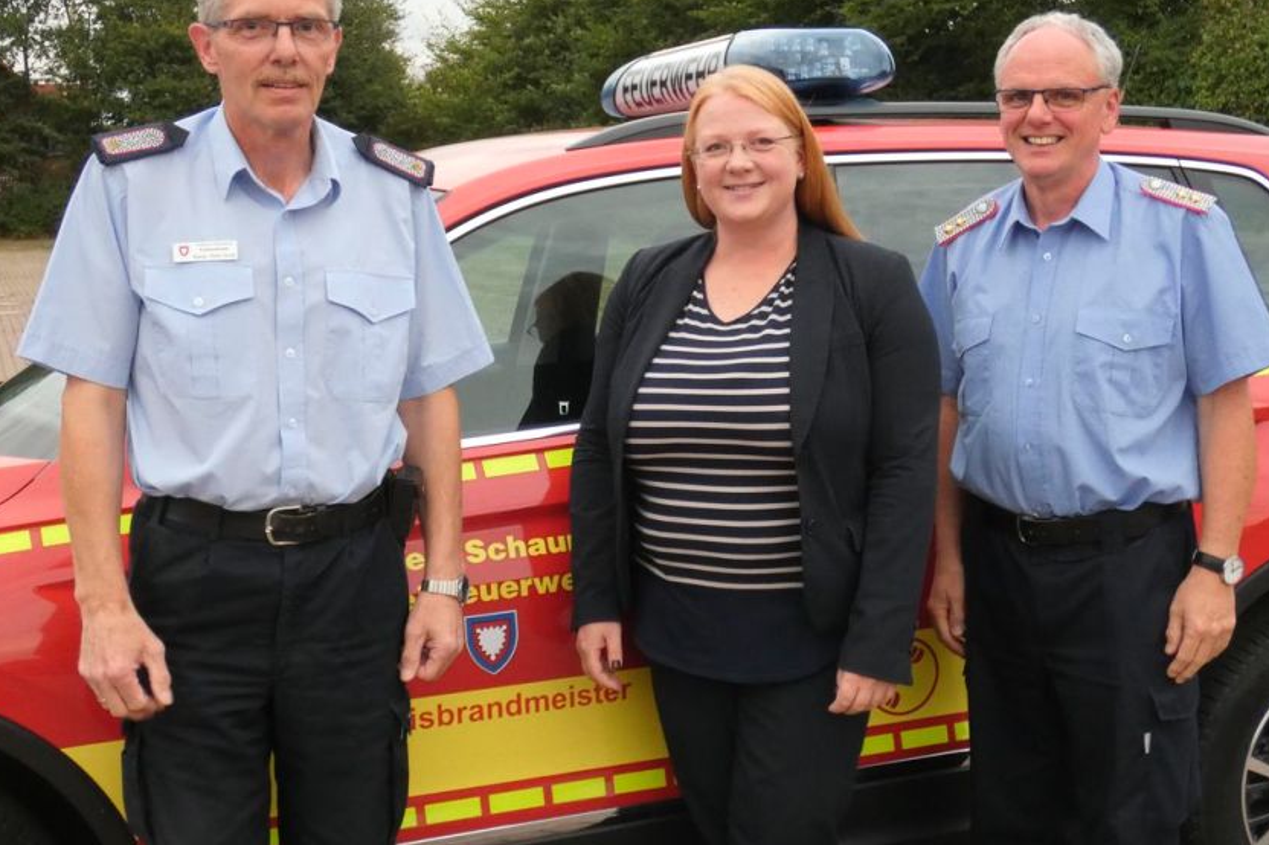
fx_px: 1832
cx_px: 624
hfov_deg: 38.2
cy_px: 455
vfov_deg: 26.0
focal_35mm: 52
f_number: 3.6
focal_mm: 7.1
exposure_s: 1/80
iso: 400
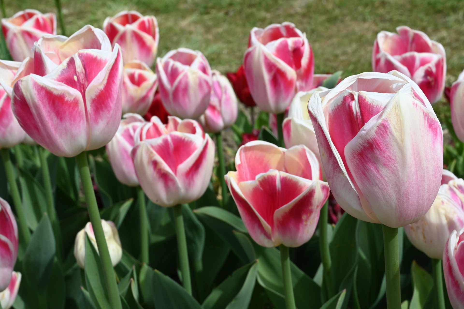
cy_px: 154
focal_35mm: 49
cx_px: 232
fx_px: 631
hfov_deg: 40.4
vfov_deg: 27.5
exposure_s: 1/60
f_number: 16
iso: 100
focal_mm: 49
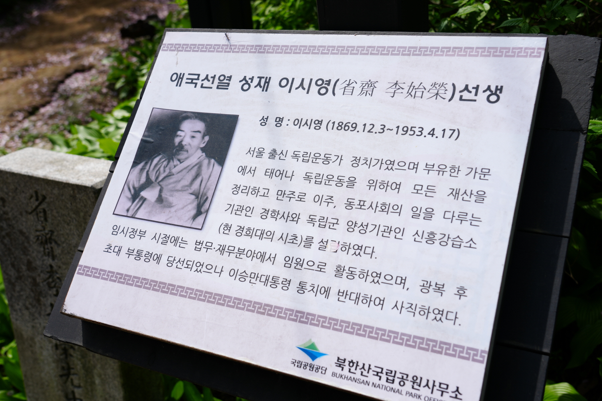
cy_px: 200
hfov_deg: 50.7
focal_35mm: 38
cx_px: 301
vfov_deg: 35.1
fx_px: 635
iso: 100
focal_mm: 38
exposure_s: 1/320
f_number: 6.3
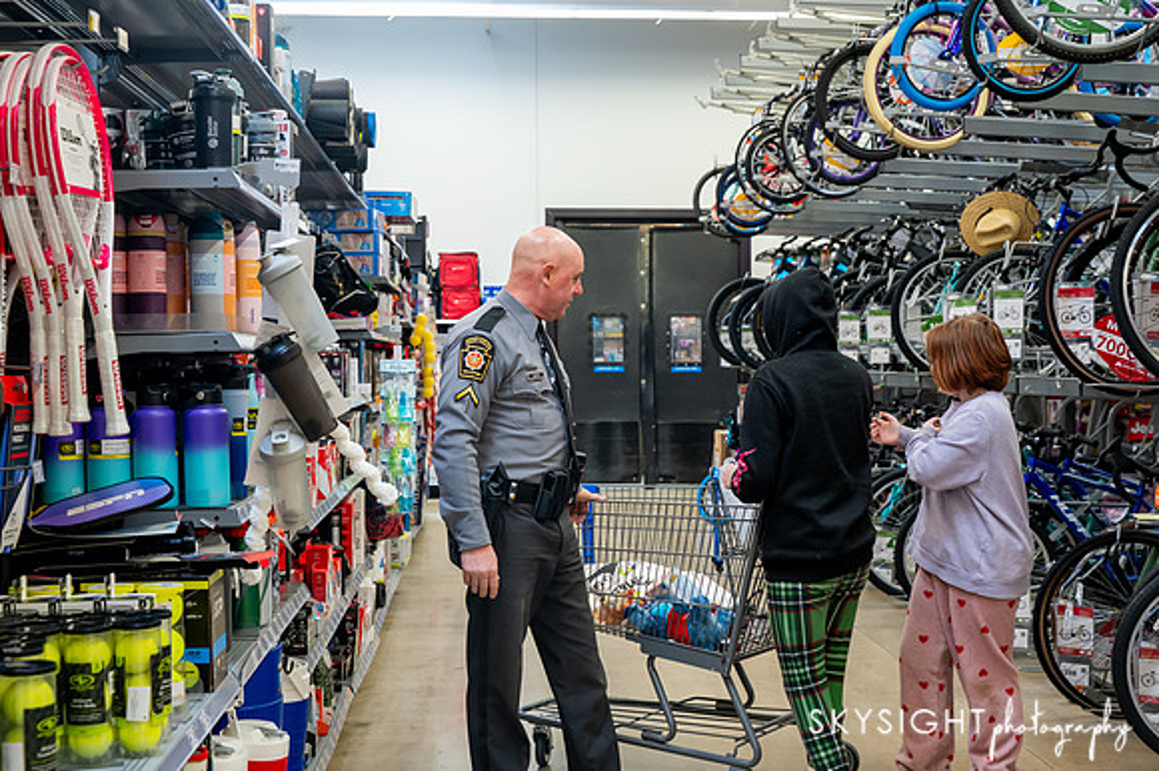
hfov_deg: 41.6
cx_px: 586
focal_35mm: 47
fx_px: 1526
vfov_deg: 28.4
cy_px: 385
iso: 2000
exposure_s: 1/100
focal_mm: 46
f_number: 5
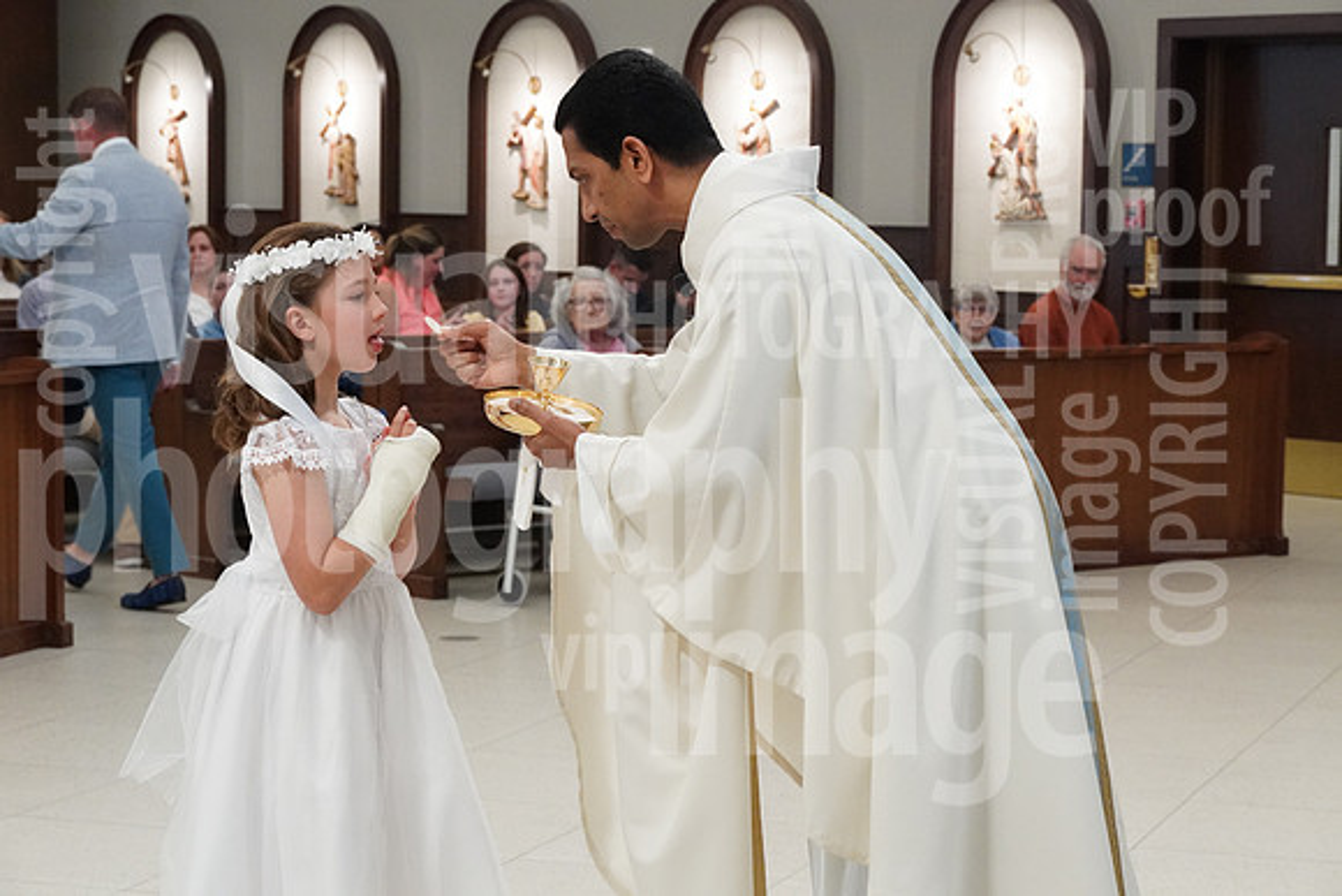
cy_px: 448
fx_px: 3300
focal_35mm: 88
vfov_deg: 15.5
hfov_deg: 23.0
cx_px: 671
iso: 5000
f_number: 8
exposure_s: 1/100
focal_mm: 59
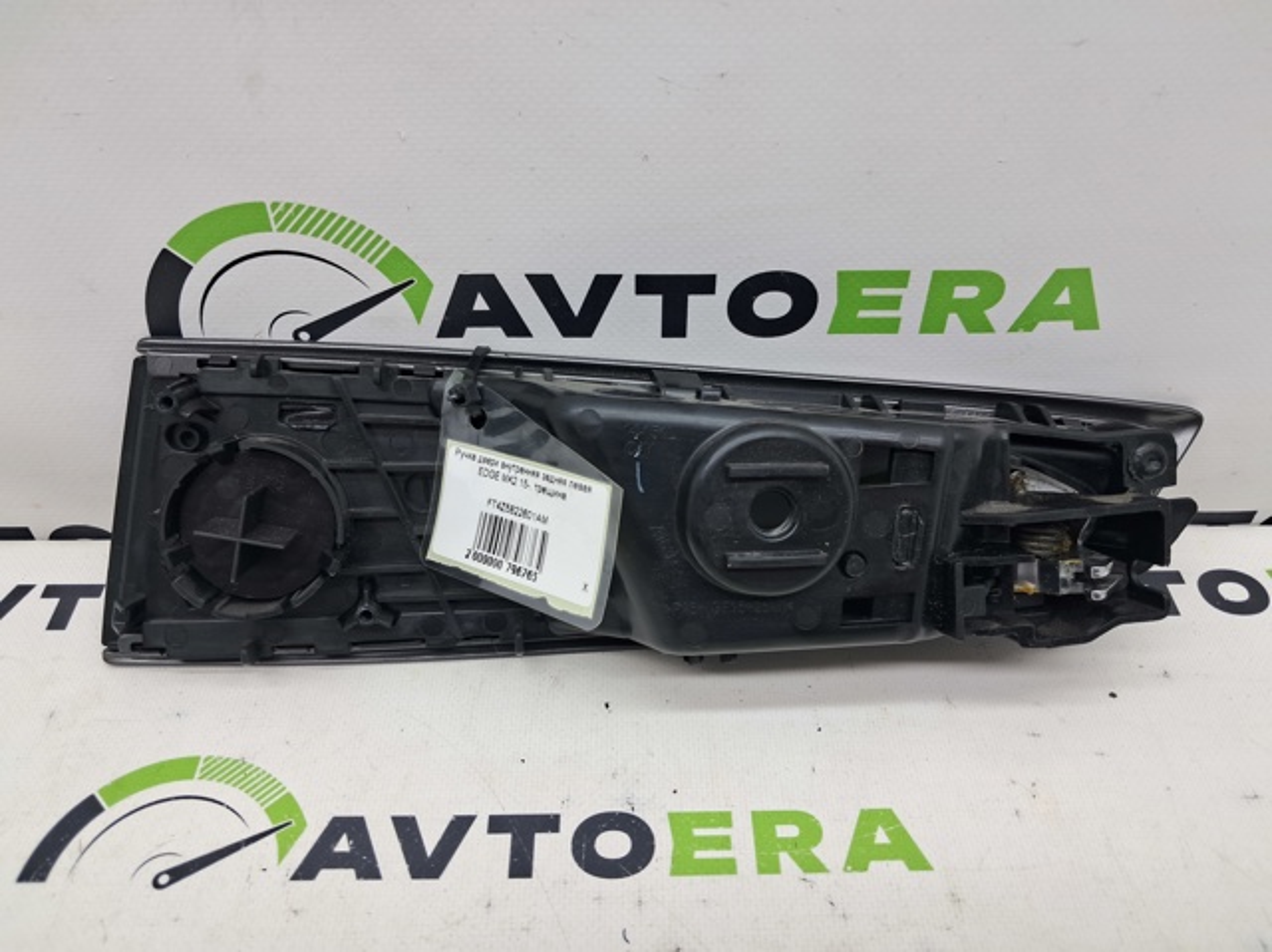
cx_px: 636
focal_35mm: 27
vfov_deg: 51.3
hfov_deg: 65.4
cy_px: 476
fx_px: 991
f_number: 1.8
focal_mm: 4
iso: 50
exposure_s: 1/50
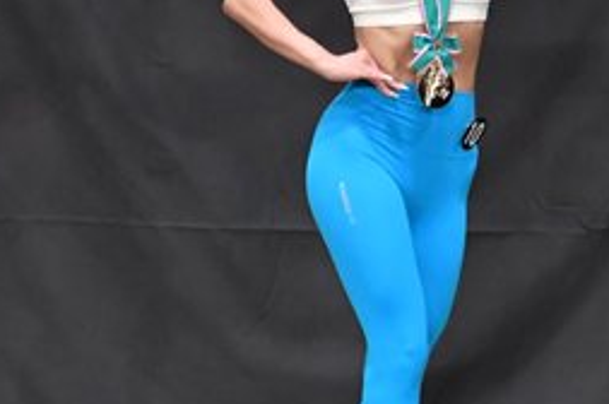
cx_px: -179
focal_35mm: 573
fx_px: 9681
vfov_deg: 2.4
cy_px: 156
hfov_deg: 3.6
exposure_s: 1/400
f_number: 5.6
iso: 5000
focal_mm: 125
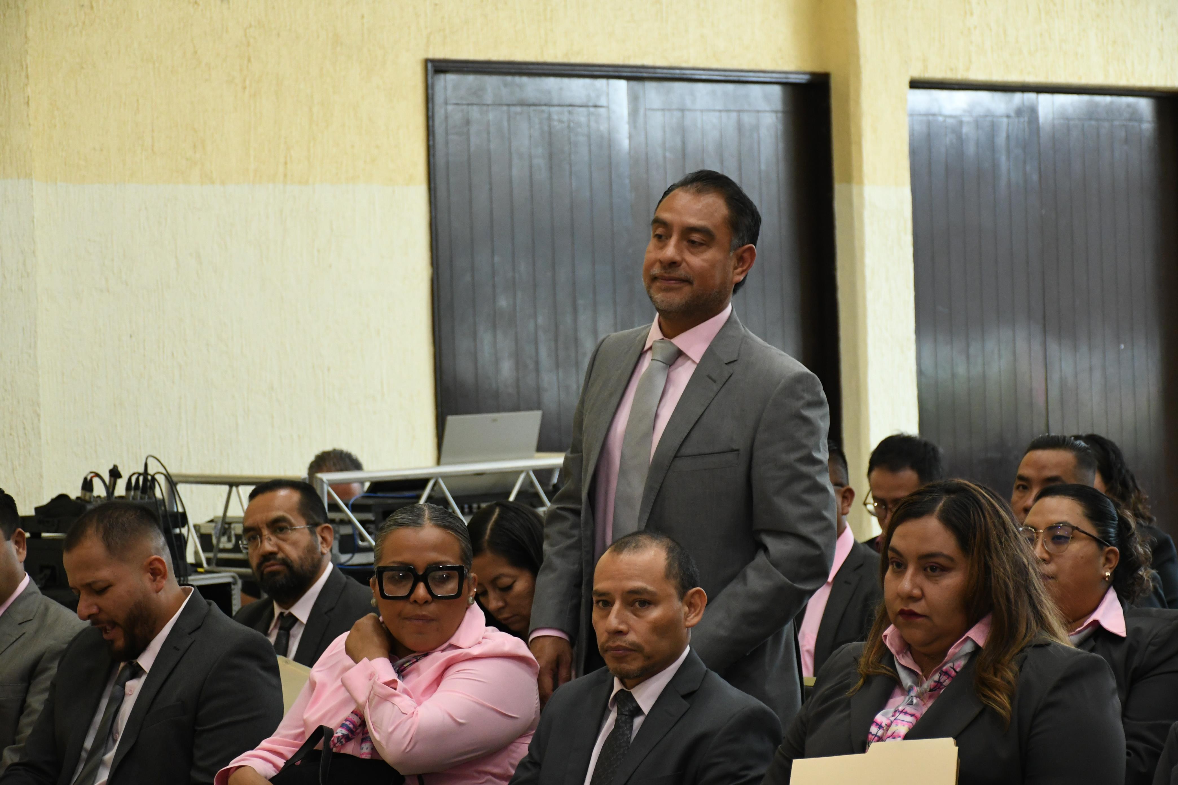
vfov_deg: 13.0
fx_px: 3436
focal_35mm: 105
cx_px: 589
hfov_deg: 19.5
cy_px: 392
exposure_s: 1/100
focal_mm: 70
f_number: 5
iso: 2500
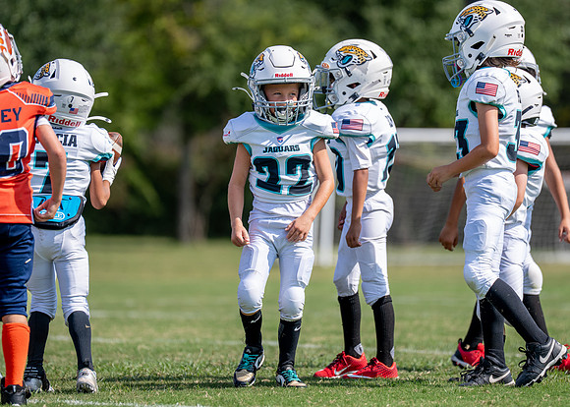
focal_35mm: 273
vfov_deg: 5.3
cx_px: 289
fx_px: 4426
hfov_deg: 7.4
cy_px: 181
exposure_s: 1/2000
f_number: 2.8
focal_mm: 200
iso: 125
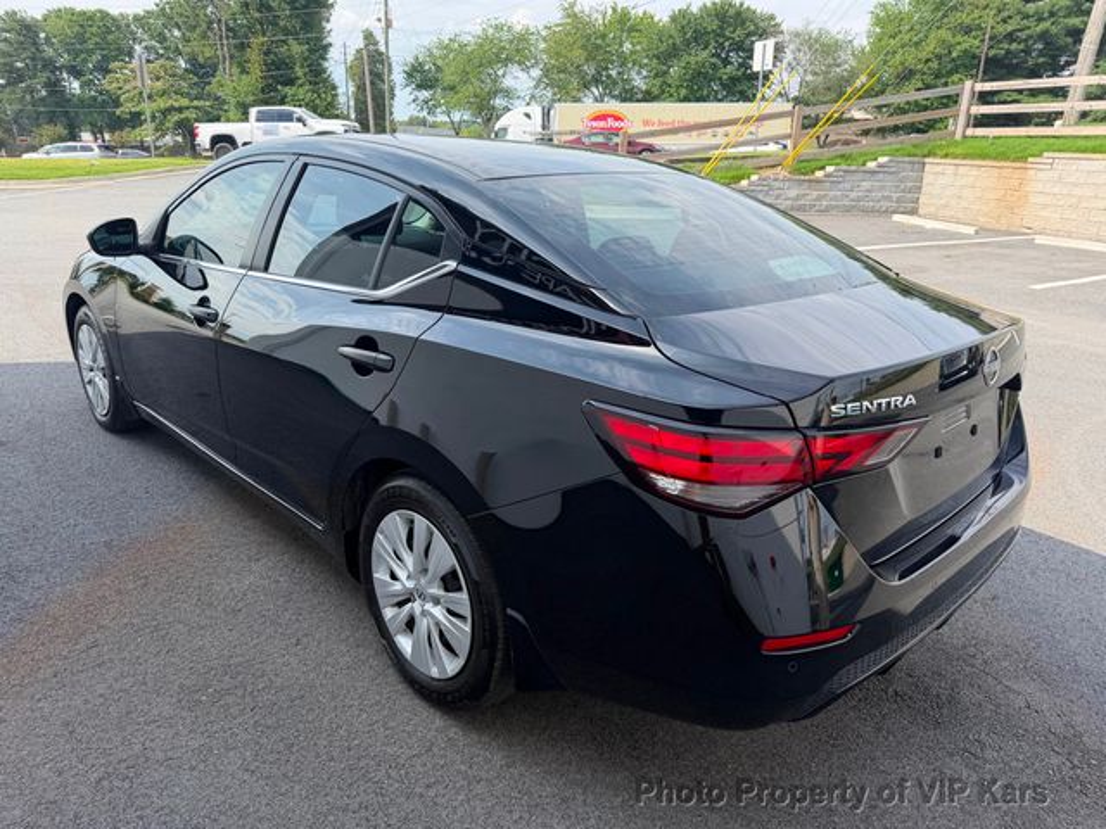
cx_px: 553
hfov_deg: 71.6
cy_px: 414
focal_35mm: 24
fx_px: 767
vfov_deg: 56.8
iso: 80
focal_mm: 6.76
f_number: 1.78
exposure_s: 1/1464
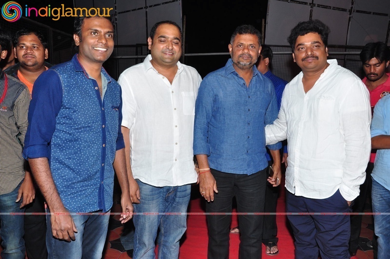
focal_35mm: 32
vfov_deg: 41.6
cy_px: 130
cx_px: 195
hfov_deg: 59.6
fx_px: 341
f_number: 10
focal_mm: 21
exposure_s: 1/125
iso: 500
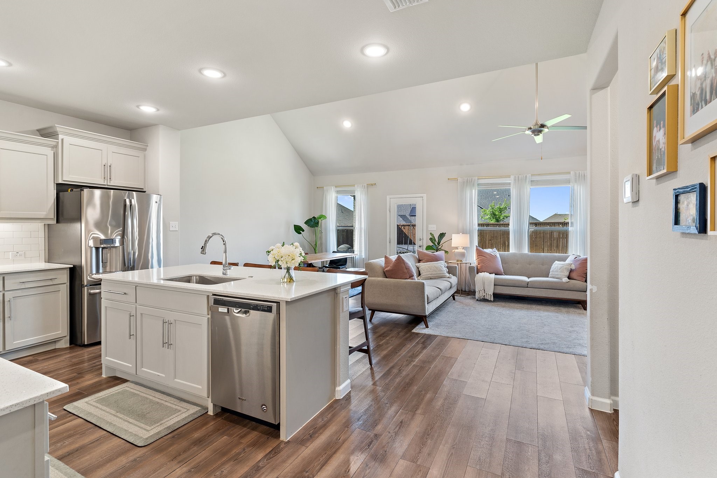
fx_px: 339
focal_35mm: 17
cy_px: 239
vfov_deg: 70.4
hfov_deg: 93.3
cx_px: 358
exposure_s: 1/1.43
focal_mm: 17
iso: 250
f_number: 9.5
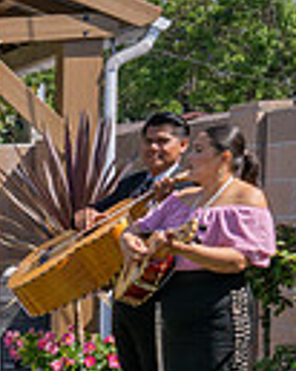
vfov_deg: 13.5
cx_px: -514
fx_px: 1502
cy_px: 487
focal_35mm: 137
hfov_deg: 9.4
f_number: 16
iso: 200
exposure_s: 1/160
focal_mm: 32.5
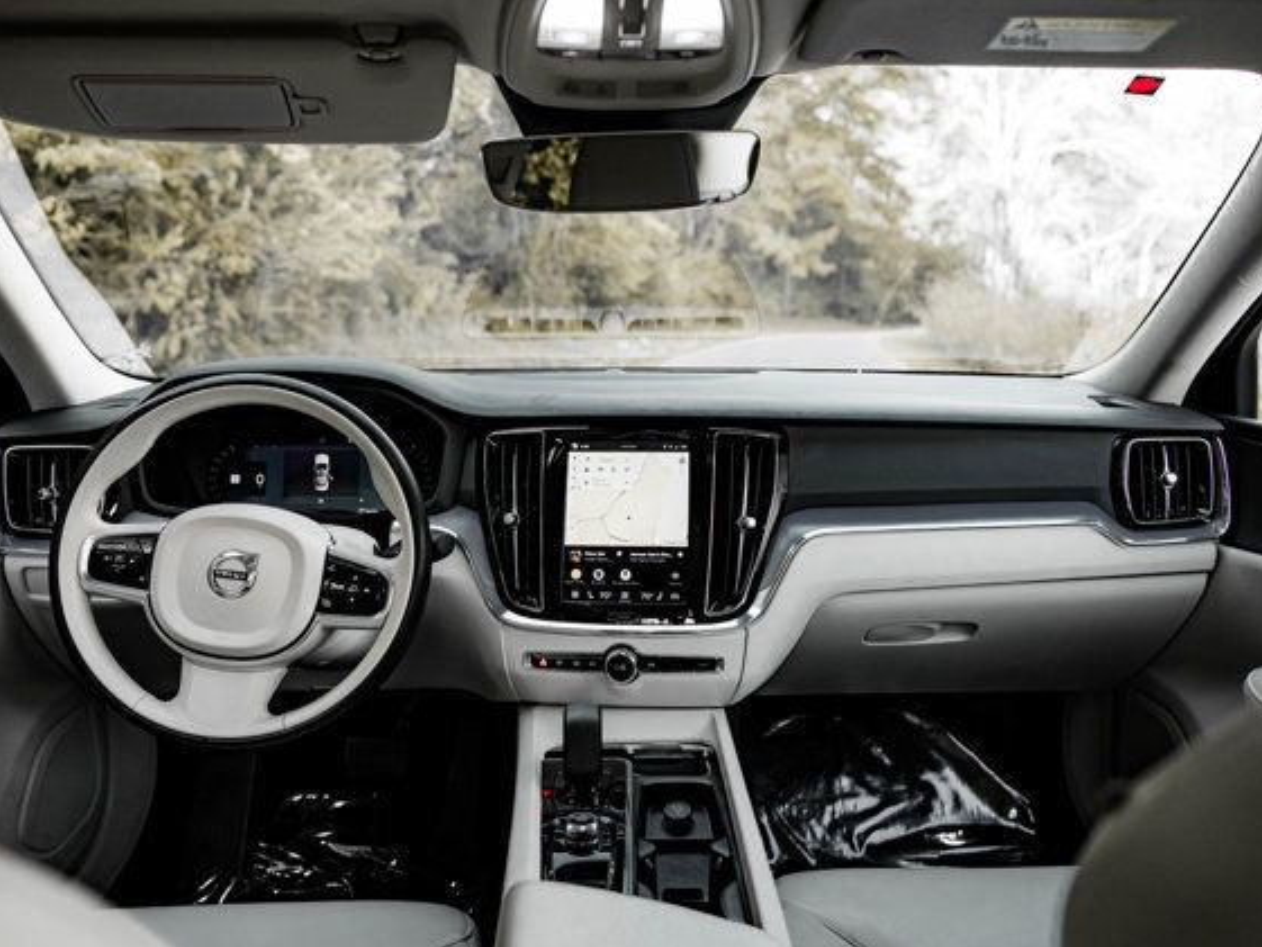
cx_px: 625
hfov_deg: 63.4
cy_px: 478
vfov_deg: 49.8
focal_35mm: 28
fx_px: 1021
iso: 1250
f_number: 2.8
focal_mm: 24
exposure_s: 1/200
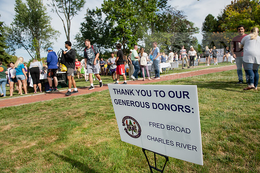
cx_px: 130
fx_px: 173
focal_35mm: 24
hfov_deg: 73.7
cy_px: 86
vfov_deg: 53.2
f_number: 5.6
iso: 125
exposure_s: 1/500
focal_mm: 24
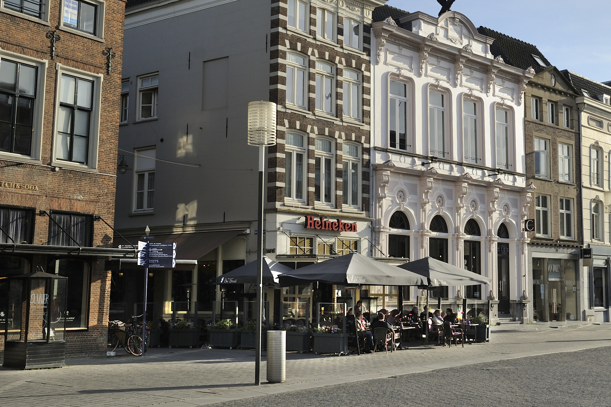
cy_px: 164
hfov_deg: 37.7
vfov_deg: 25.9
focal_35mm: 52
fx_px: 882
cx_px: 417
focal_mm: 29
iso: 200
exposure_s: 1/800
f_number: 6.3
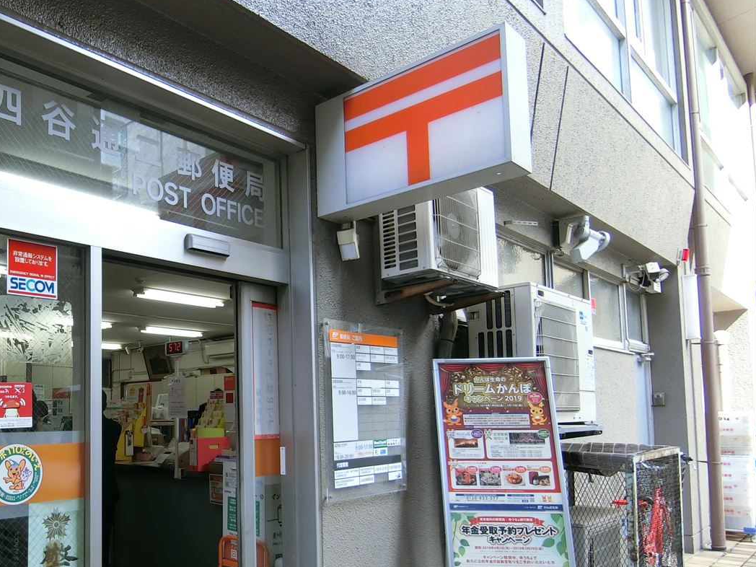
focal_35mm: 29
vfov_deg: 47.4
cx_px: 181
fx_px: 633
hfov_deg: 58.2
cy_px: 379
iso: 100
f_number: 2.7
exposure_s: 1/125
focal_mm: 4.06
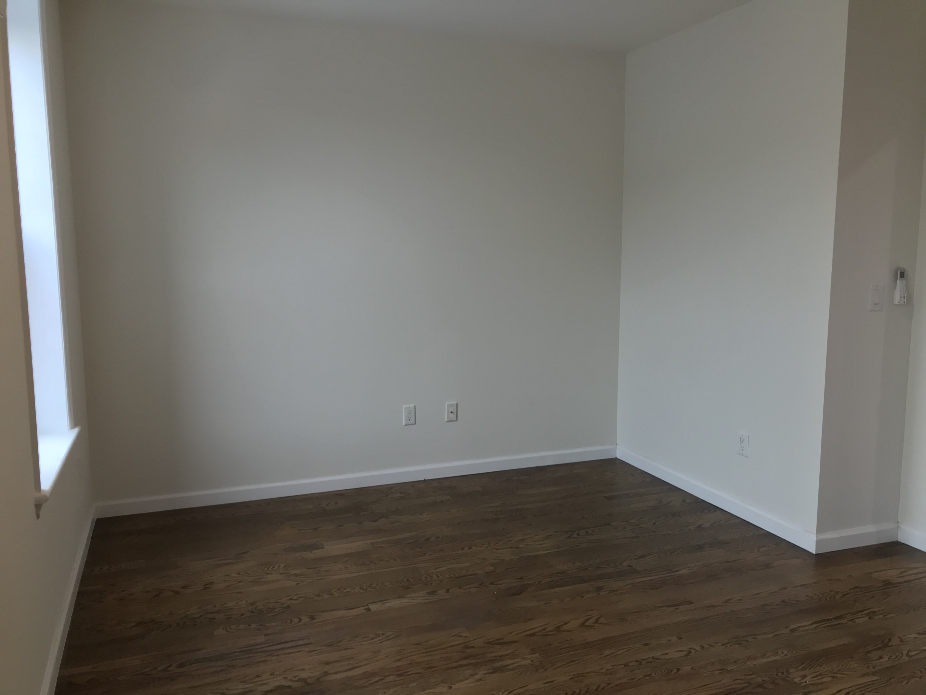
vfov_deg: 49.7
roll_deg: -0.2
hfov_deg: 63.4
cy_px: 348
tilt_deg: -5.5
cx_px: 463
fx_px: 749
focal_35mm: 28
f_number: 1.8
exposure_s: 1/30
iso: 50
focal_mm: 3.99
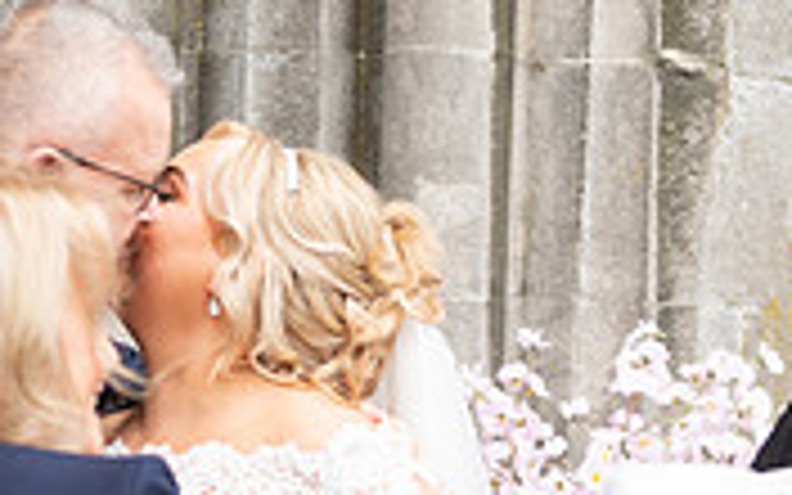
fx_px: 3626
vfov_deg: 7.7
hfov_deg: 12.5
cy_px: 583
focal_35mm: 168
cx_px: 392
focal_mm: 50
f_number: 3.5
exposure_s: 1/160
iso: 125
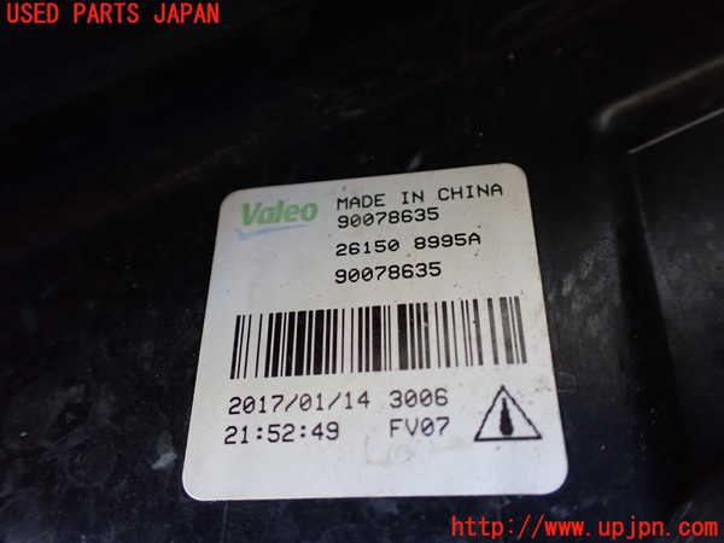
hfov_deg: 60.0
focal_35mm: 30
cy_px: 272
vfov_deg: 46.8
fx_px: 627
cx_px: 362
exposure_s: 1/80
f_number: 2.3
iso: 800
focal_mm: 5.4
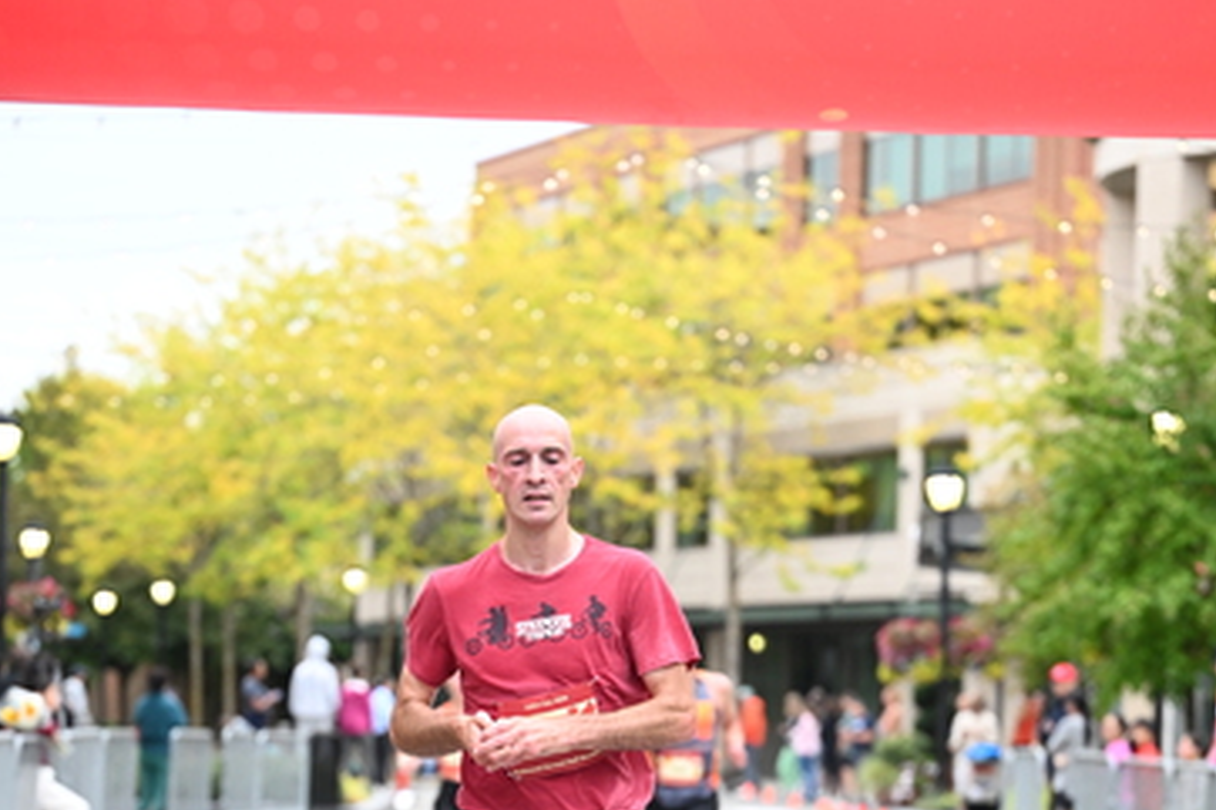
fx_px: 4051
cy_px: 786
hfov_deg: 17.1
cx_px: 603
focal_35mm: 120
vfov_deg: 11.3
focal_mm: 79
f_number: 2.8
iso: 1600
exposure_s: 1/800
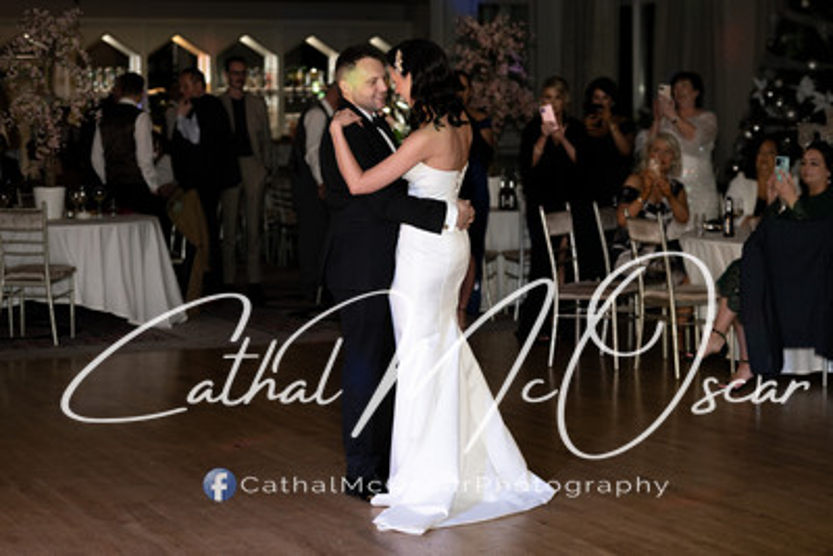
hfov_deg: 25.9
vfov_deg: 17.4
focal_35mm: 78
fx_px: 1814
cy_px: 283
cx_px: 416
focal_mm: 70
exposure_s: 1/160
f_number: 2.8
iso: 250
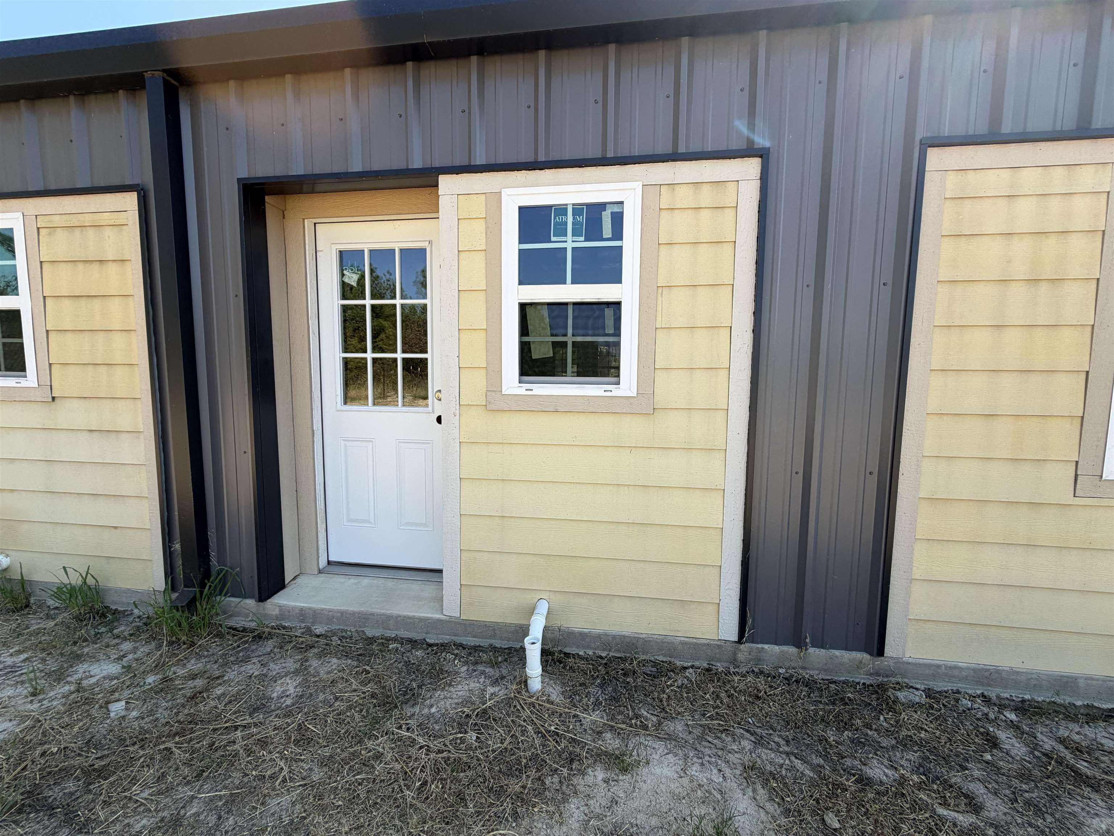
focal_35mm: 14
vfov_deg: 85.7
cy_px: 418
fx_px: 451
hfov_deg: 102.1
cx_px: 557
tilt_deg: -5.3
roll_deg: -0.6
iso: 40
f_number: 2.2
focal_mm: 2.22
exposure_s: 1/559
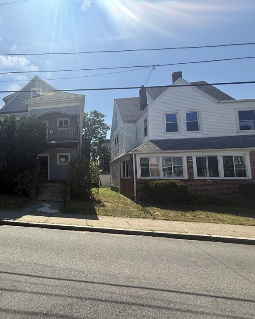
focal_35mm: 19
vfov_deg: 83.3
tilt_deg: +4.4
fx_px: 179
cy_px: 164
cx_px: 38
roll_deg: -0.5
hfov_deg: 62.4
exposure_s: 1/1339
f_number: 2.2
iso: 50
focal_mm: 2.22
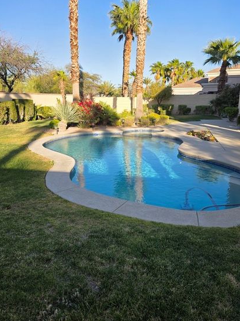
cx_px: 124
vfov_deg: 63.2
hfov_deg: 49.7
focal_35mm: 28
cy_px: 180
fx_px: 259
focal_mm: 6.3
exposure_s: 1/2517
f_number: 1.7
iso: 80
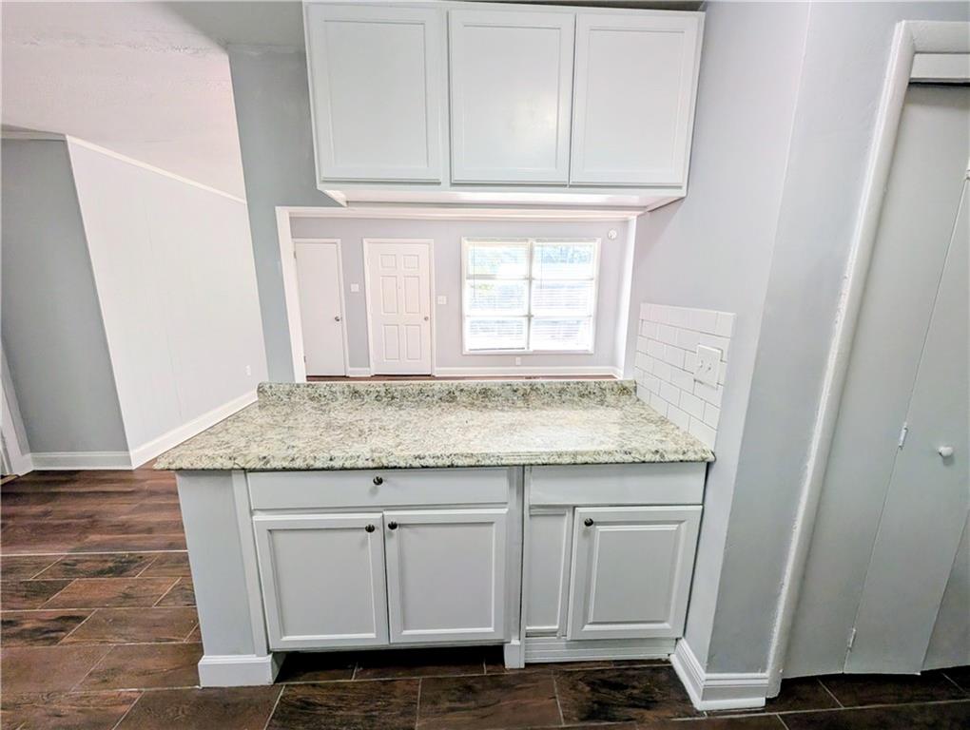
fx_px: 337
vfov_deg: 94.6
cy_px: 365
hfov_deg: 110.5
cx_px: 485
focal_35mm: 12
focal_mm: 2.02
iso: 61
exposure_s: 1/215
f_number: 1.7
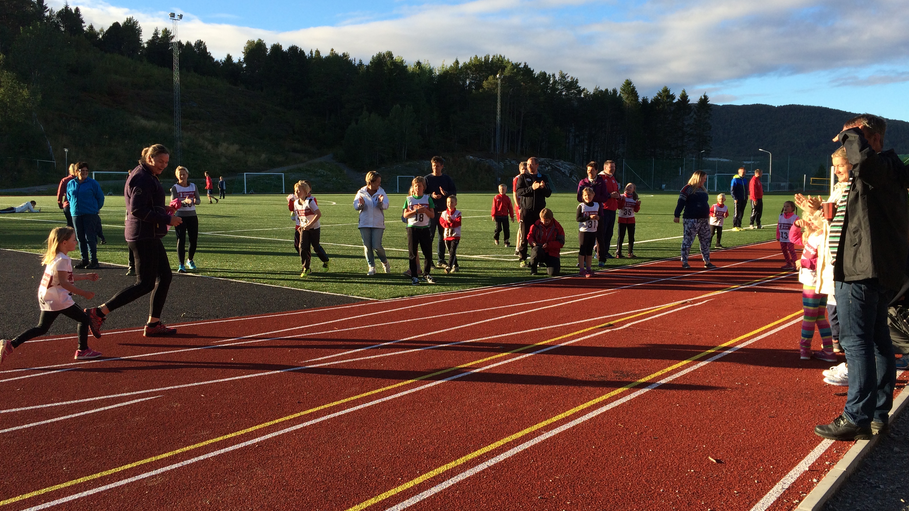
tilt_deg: -3.2
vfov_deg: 36.6
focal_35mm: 32
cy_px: 228
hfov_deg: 61.0
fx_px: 771
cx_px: 457
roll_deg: +0.5
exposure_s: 1/977
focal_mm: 4.15
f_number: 2.2
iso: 32
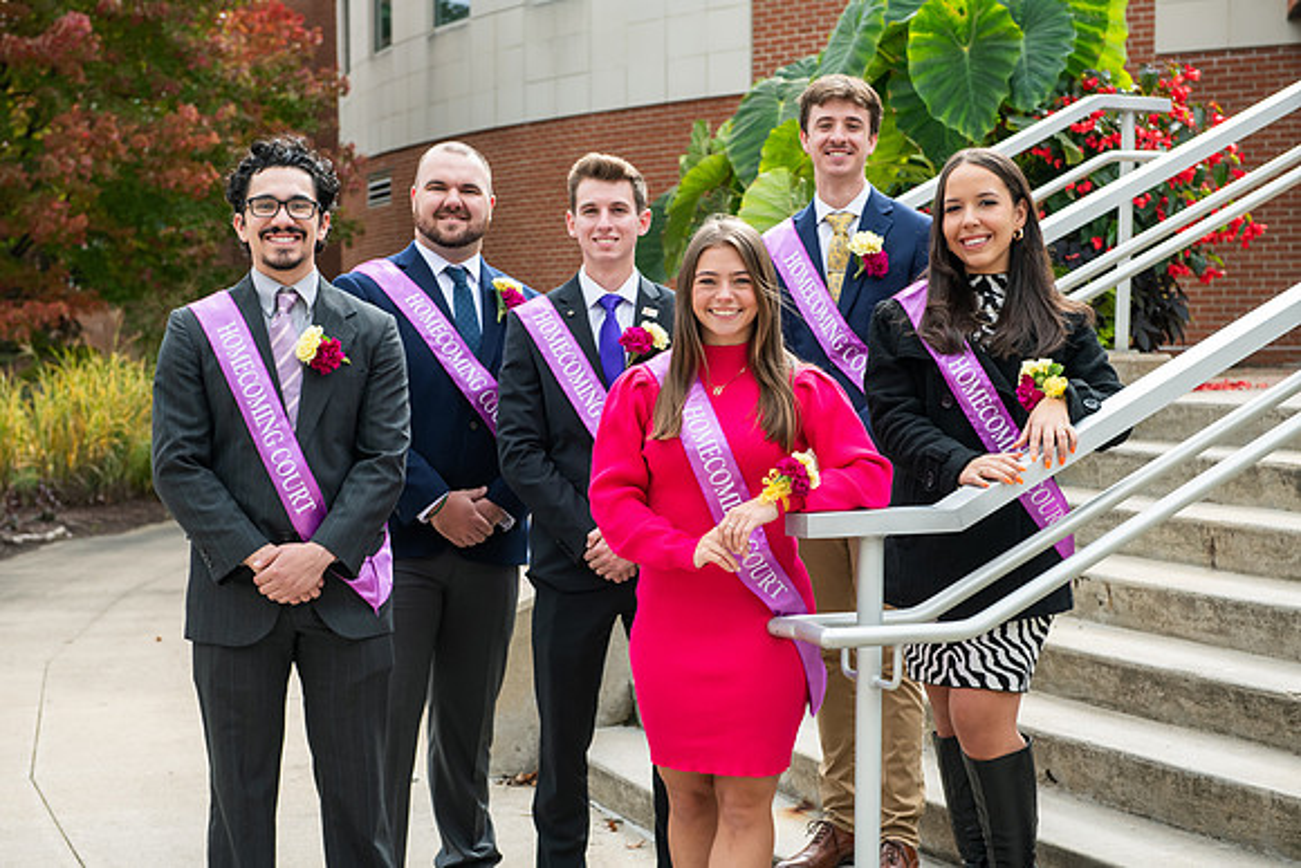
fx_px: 2241
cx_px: 650
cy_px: 434
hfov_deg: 32.4
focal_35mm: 62
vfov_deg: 21.9
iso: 400
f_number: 5.6
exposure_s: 1/400
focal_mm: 62
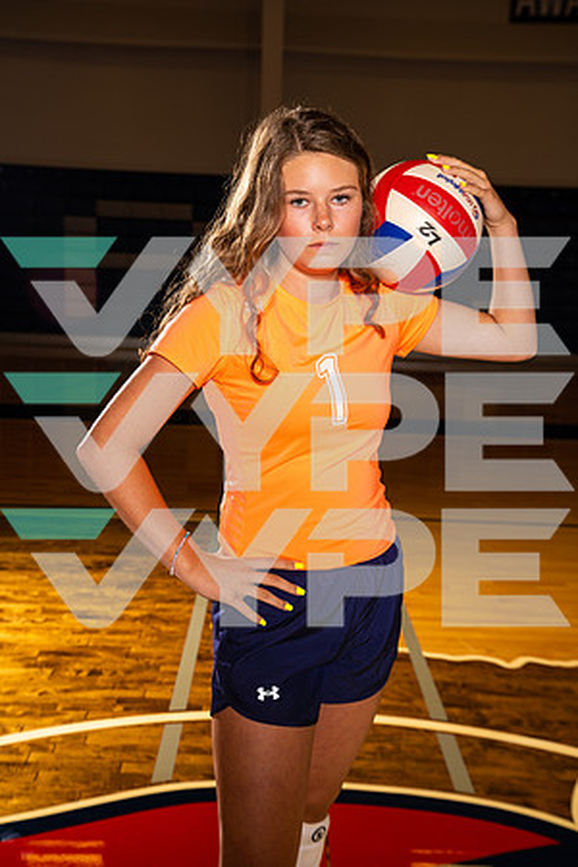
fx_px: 1108
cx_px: 289
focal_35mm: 46
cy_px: 434
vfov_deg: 42.7
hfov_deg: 29.2
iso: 250
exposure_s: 1/500
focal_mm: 46
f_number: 5
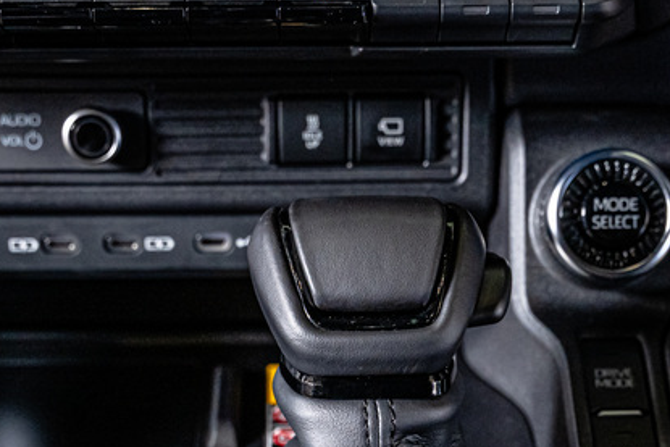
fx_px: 1880
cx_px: 350
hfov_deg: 20.2
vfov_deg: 13.2
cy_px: 516
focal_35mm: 101
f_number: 4
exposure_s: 1/160
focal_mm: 41
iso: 1600
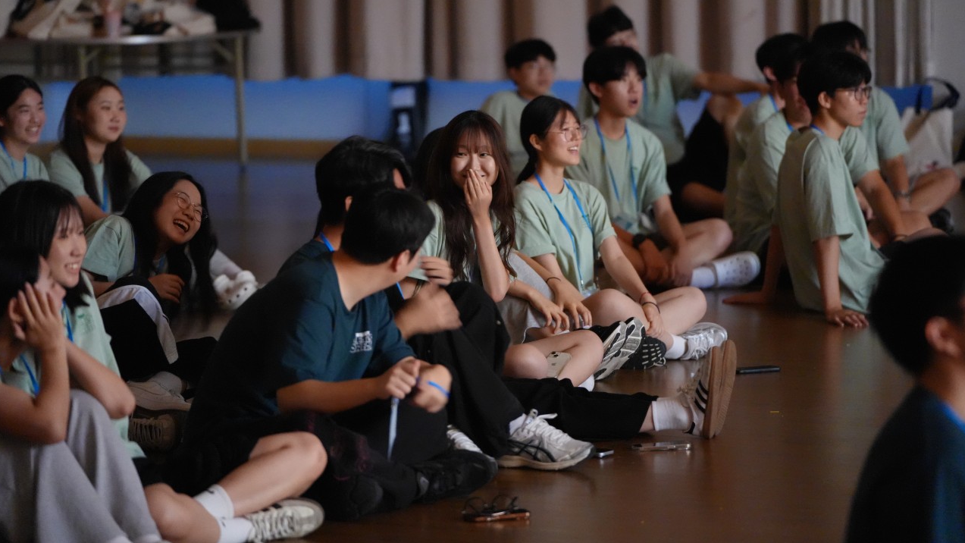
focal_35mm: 158
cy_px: 225
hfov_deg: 13.6
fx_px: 4043
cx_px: 481
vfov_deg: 7.7
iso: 12800
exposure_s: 1/40
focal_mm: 150
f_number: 2.8
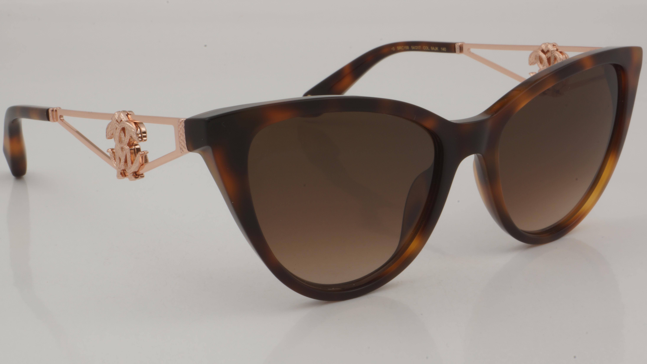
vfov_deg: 15.3
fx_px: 1355
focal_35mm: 79
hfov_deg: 26.9
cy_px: 168
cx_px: 325
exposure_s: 1/3
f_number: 36
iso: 100
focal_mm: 50
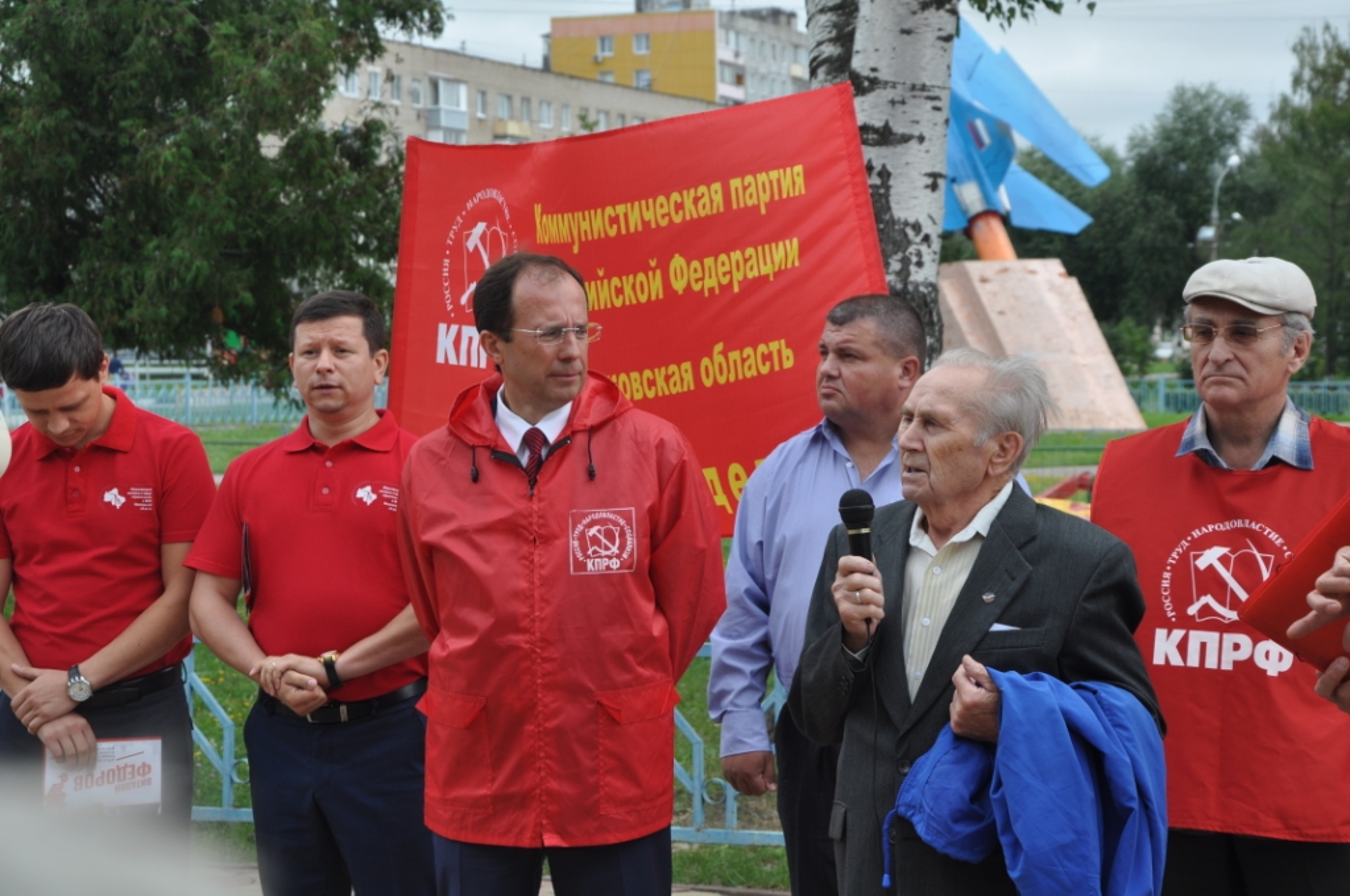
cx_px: 675
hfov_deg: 23.4
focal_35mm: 87
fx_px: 3258
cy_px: 448
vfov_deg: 15.7
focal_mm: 58
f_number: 8
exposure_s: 1/250
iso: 200
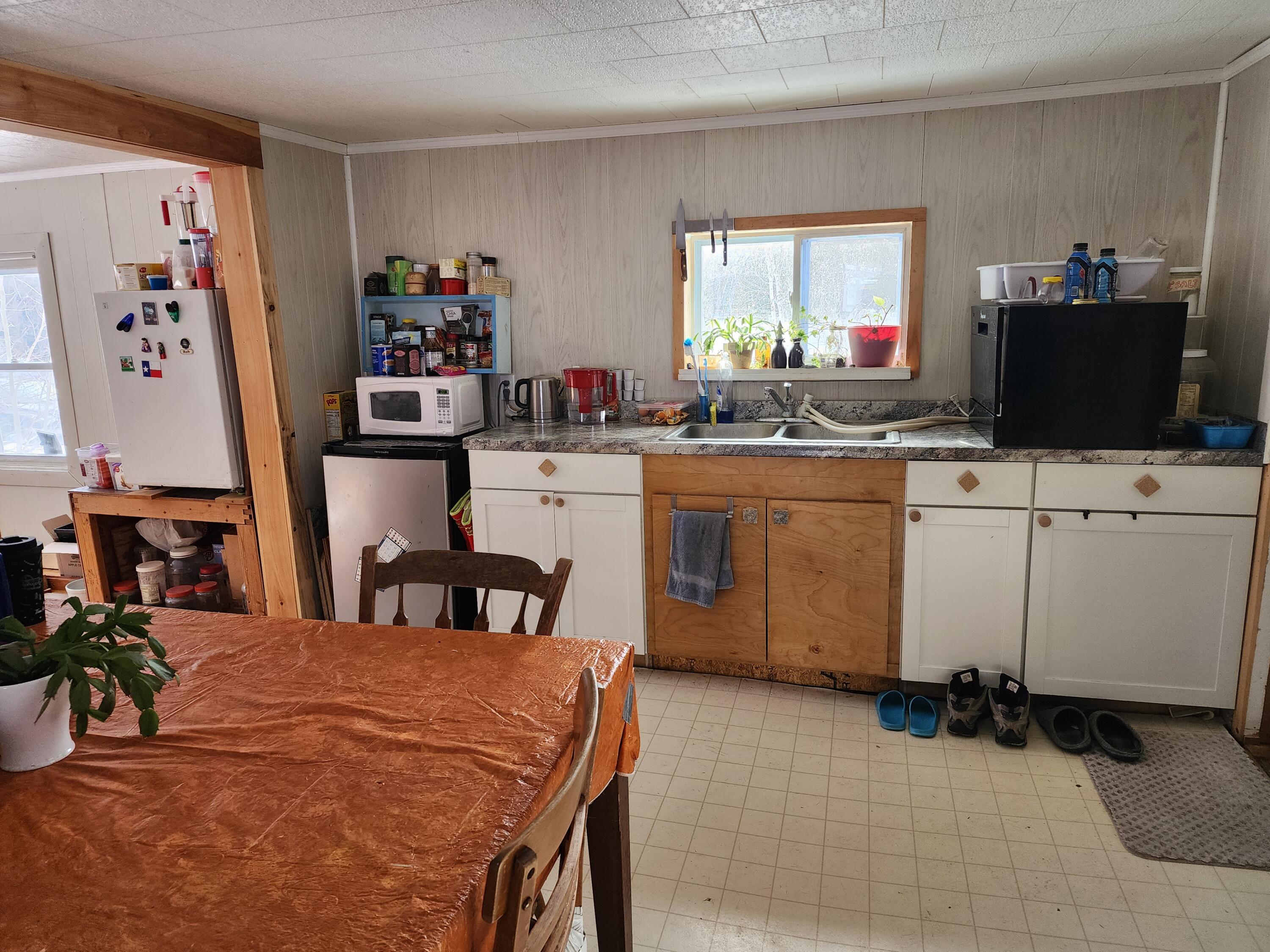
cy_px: 476
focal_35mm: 23
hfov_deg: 73.9
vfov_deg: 58.9
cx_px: 635
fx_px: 844
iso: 200
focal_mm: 6.4
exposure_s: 1/120
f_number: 1.8
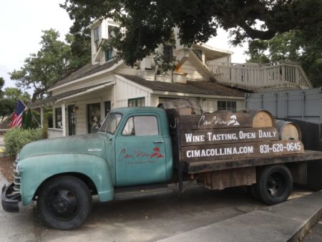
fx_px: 270
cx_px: 161
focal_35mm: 29
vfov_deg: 48.3
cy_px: 121
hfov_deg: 61.6
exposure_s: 1/549
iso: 25
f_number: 2.2
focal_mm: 4.15
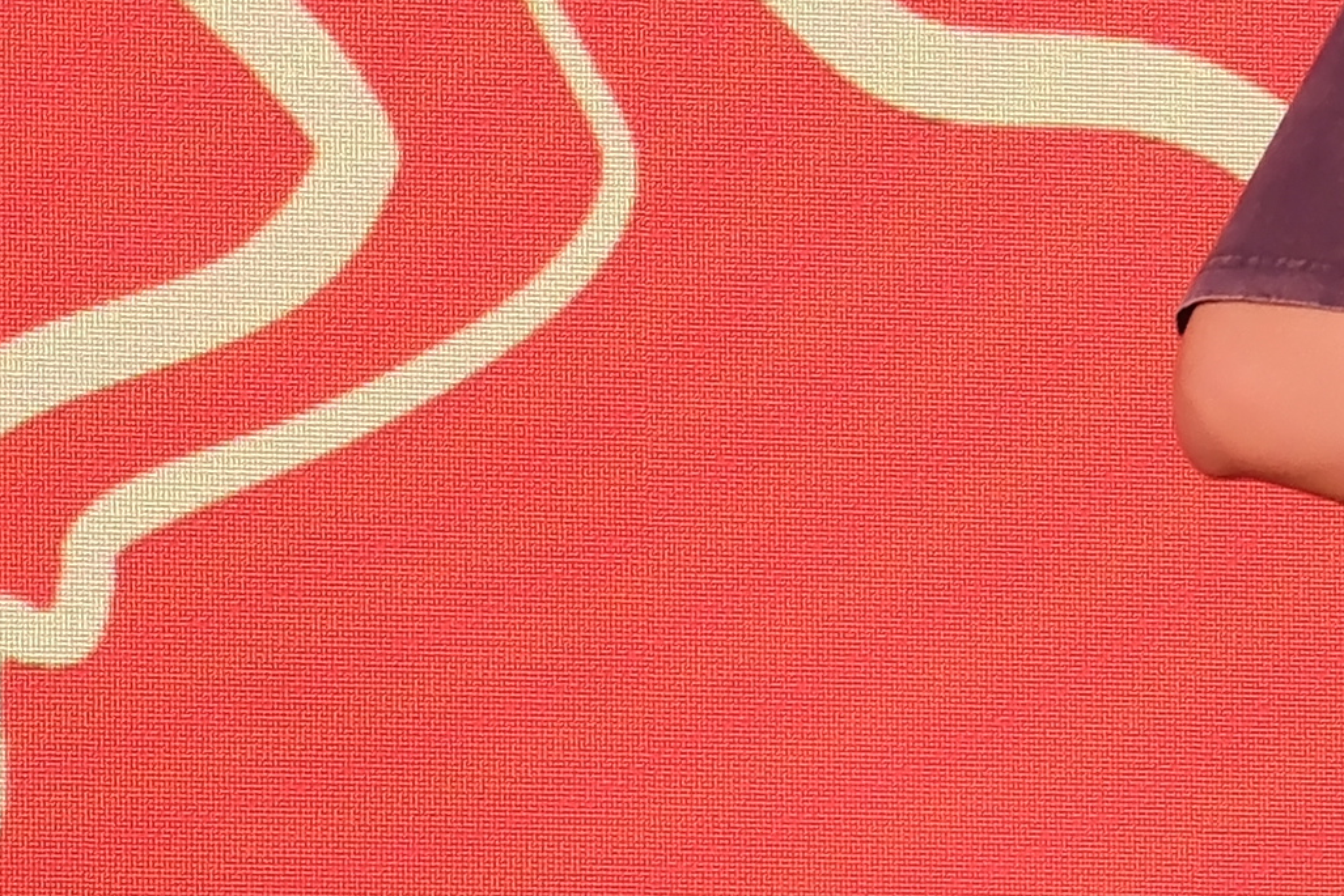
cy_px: 33
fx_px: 10603
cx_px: 2213
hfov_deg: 7.1
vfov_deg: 4.8
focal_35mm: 284
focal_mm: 50
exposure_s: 1/125
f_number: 5.6
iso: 800
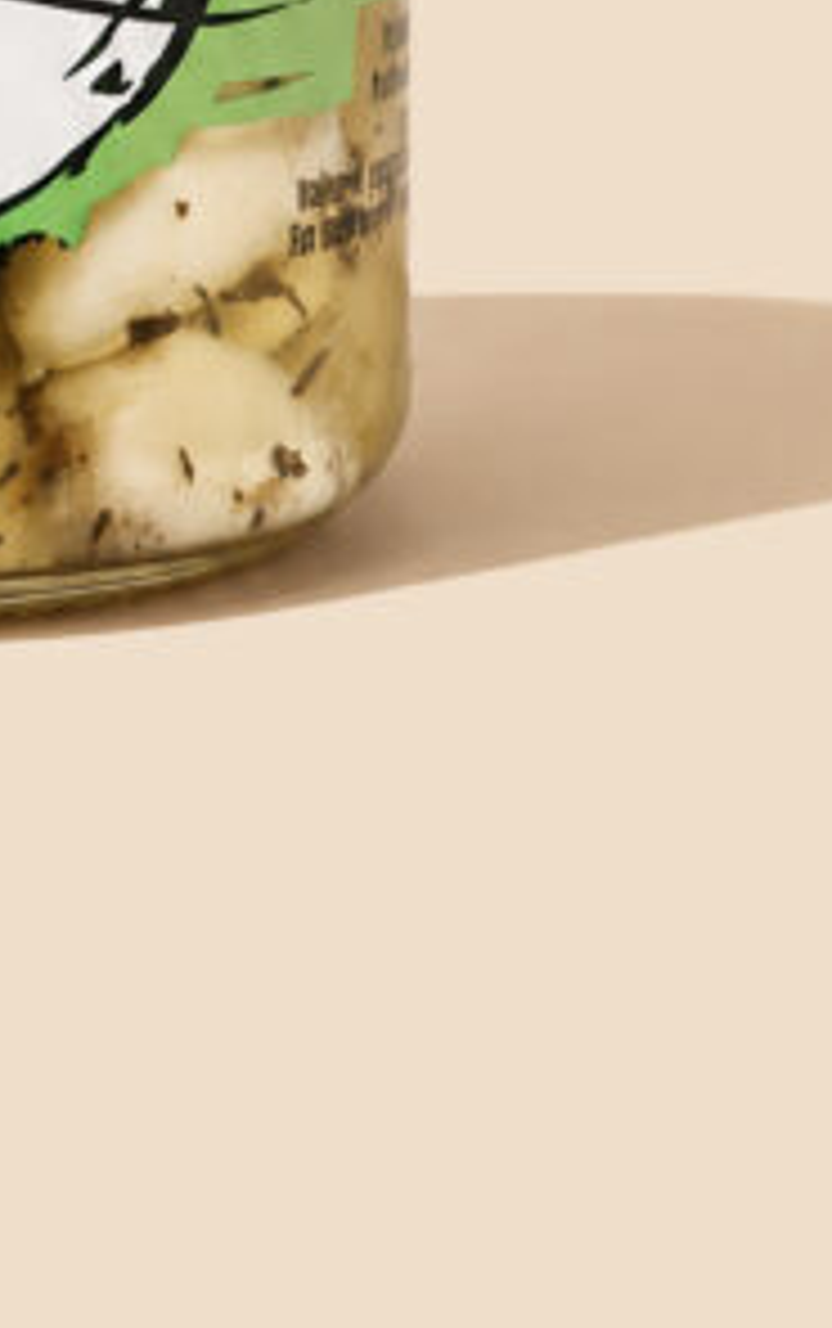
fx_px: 7673
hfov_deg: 6.2
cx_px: -200
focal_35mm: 212
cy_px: -603
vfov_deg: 9.6
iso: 200
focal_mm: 60
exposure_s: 1/200
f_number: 10
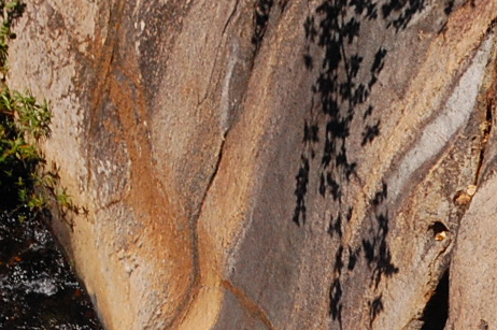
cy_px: 473
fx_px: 3705
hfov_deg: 7.6
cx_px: 665
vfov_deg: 5.1
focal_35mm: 269
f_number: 14
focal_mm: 55
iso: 800
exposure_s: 1/800
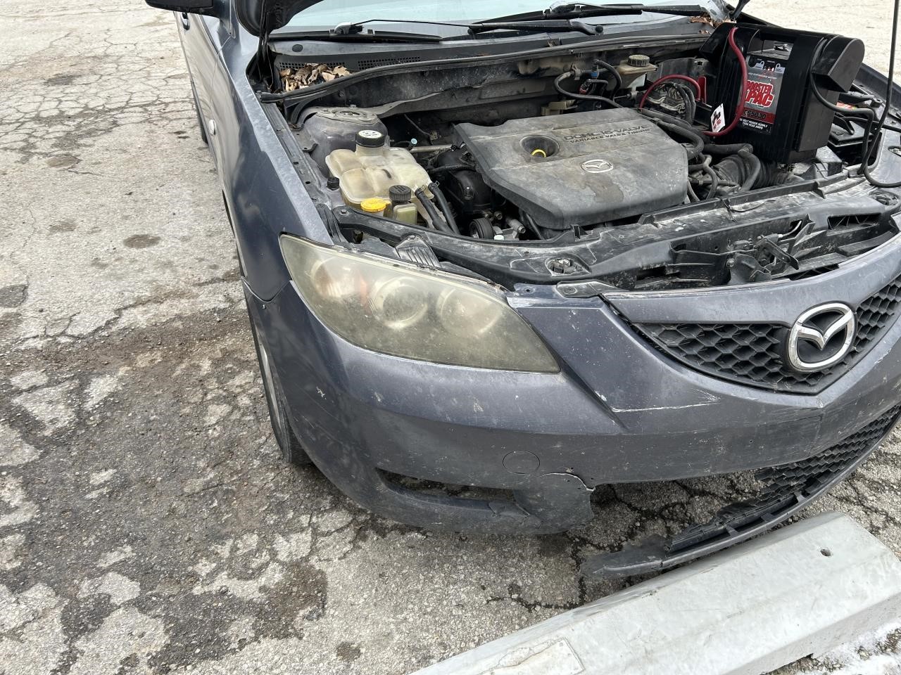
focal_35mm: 26
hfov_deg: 67.3
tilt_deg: -35.9
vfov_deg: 53.1
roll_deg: +1.8
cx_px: 450
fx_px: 677
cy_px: 338
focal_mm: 5.7
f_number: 1.5
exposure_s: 1/150
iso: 32
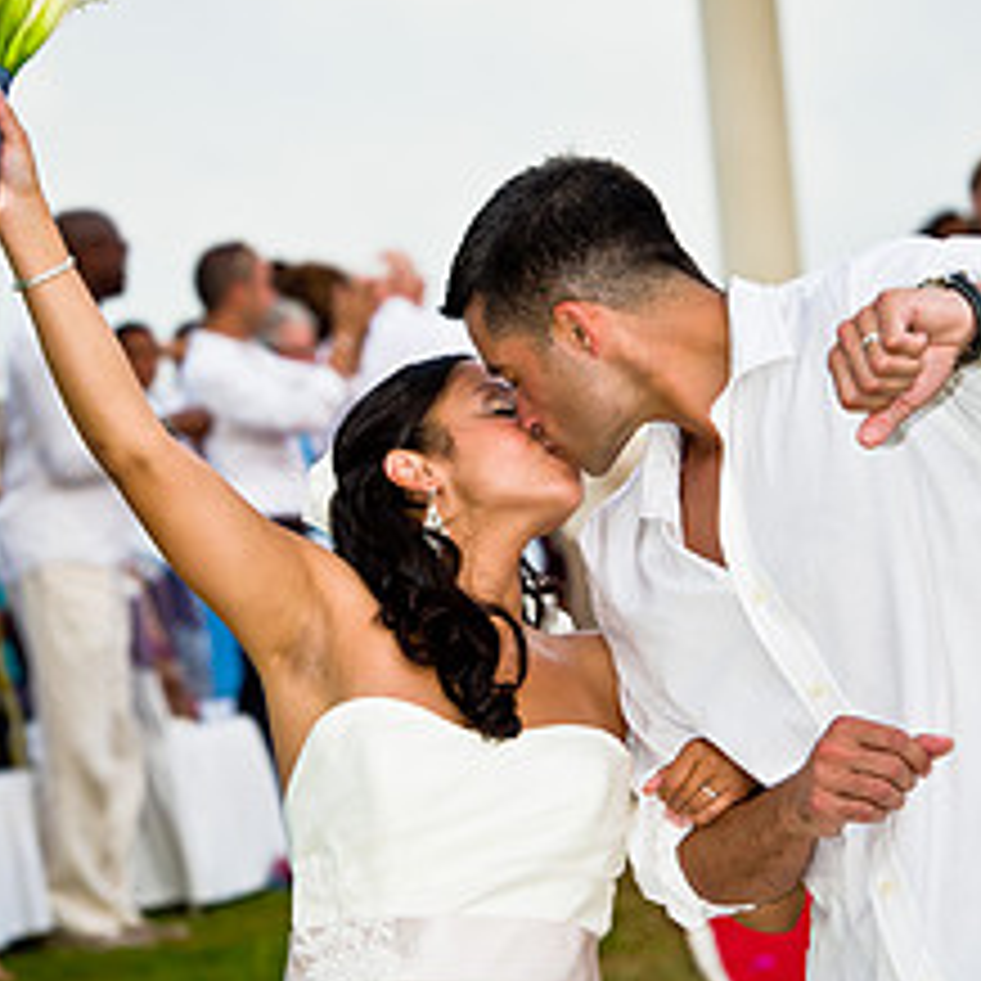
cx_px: 448
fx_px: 7310
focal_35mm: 228
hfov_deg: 7.7
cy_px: 382
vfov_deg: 7.7
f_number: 5.6
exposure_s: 1/200
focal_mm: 130
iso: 200
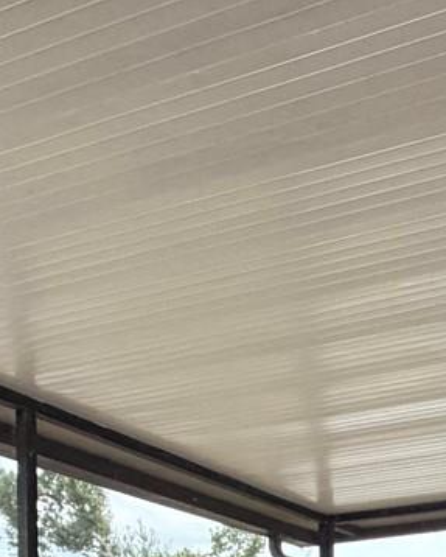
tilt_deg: -2.0
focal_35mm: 61
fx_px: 1005
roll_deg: +0.2
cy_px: 758
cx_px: 535
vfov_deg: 25.7
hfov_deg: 23.0
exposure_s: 1/98
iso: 320
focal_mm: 2.22
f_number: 2.2
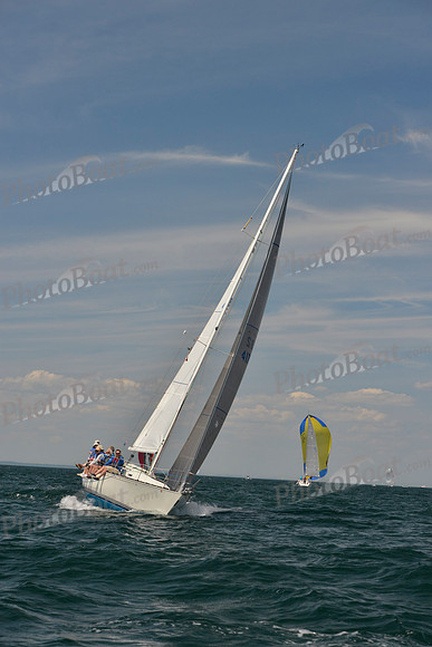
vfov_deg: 28.8
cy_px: 324
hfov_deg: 19.5
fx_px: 1259
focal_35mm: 70
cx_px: 216
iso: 400
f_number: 8
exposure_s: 1/800
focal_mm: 70
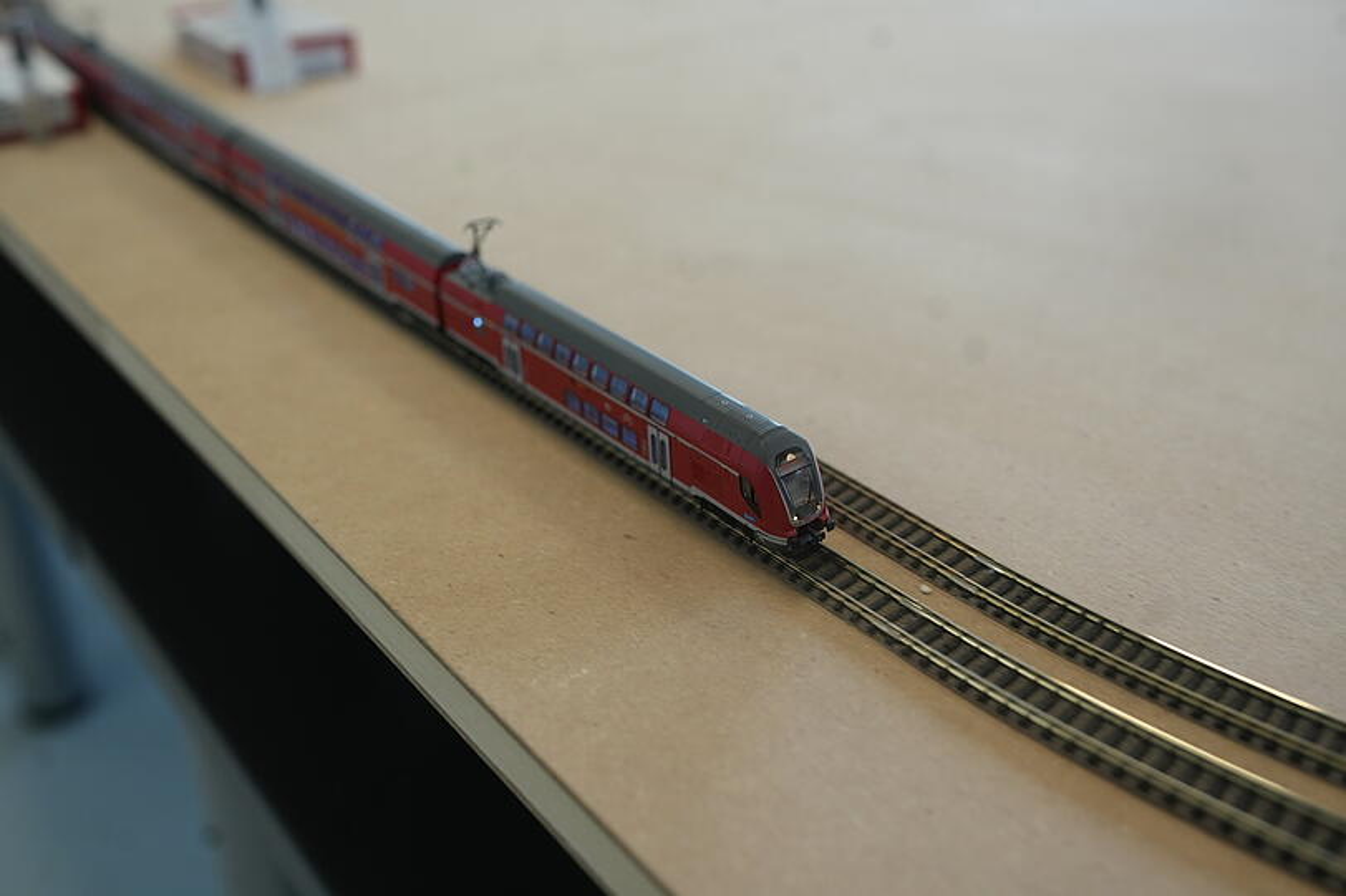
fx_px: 1308
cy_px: 448
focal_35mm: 35
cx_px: 673
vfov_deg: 37.8
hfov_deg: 54.4
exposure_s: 1/160
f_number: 4
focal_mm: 35
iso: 320
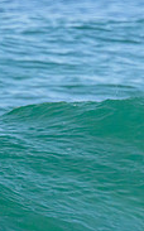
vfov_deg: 0.6
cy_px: 140
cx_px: 367
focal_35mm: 3336
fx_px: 20997
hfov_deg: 0.4
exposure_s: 1/2000
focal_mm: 800
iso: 2000
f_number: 11
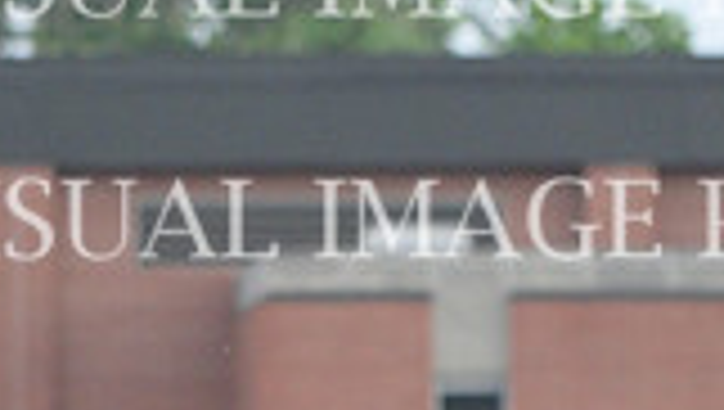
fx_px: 19547
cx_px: 668
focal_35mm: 1017
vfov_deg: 1.2
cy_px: 825
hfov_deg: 2.1
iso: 2500
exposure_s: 1/2000
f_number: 6.3
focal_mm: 180
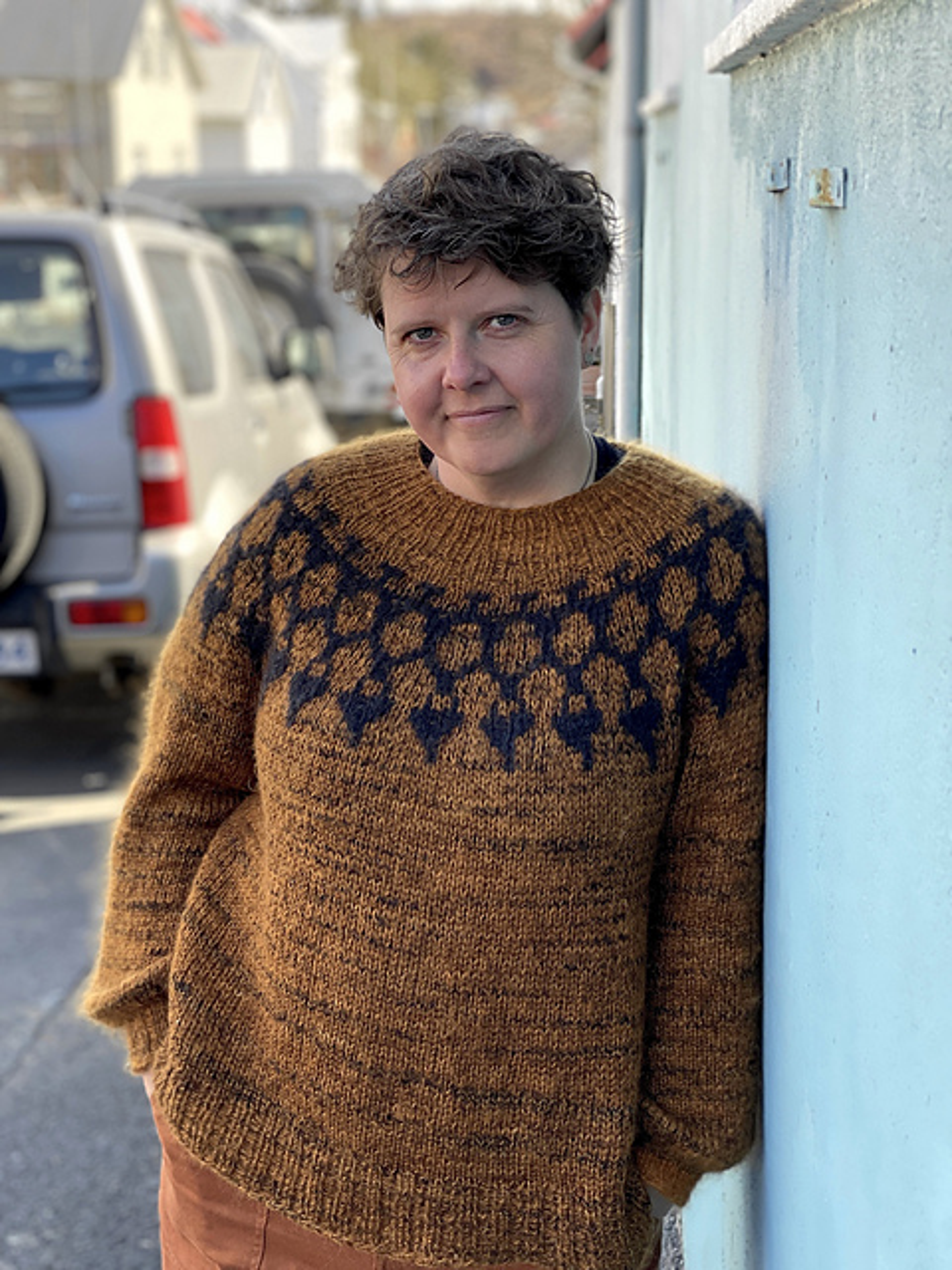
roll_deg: -0.2
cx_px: 476
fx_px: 1907
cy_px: 635
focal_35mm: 52
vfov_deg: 36.8
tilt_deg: -13.4
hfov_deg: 28.0
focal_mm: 6
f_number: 2
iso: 20
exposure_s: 1/340
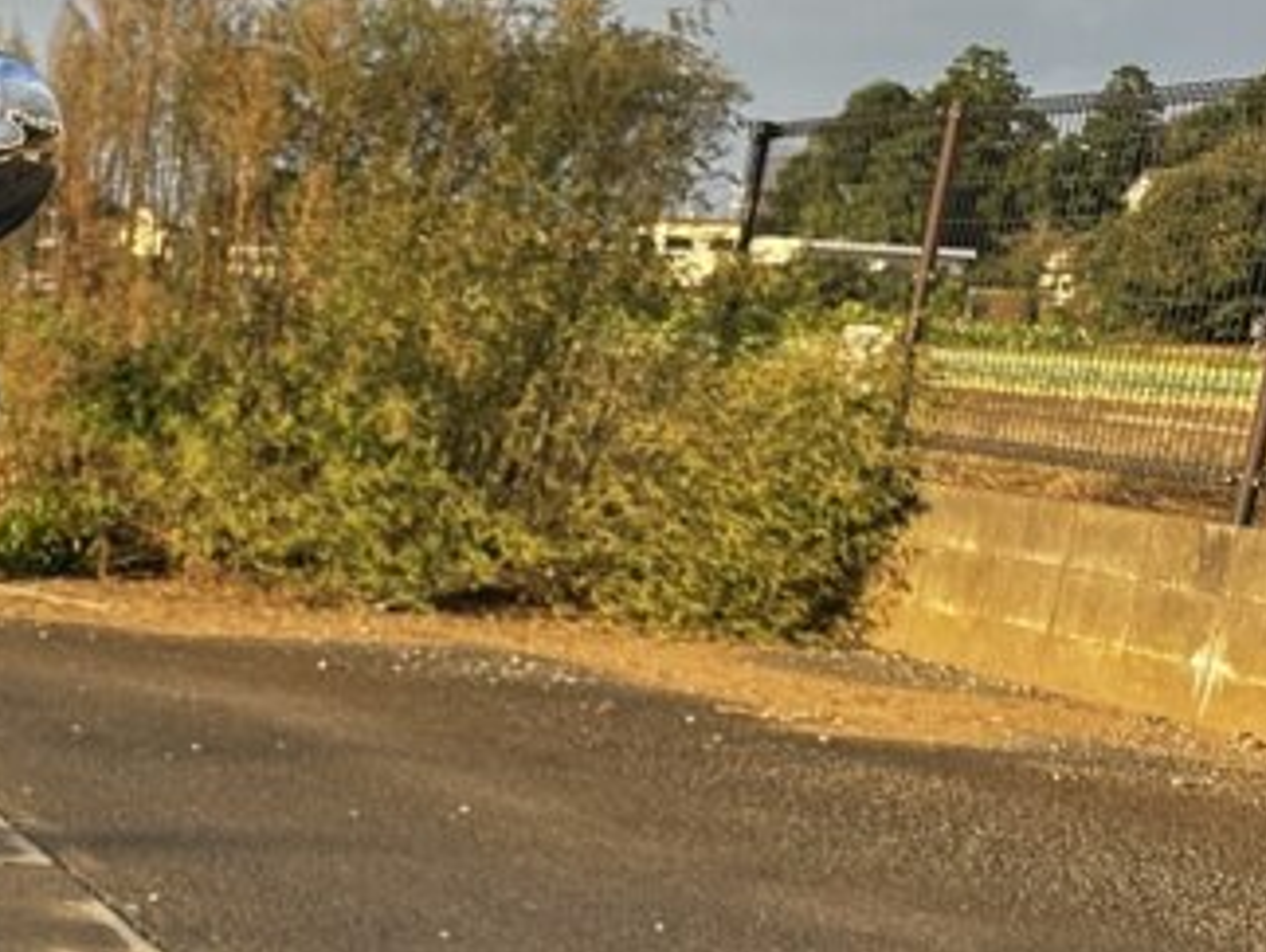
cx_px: -717
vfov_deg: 18.7
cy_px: 1030
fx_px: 2783
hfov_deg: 21.0
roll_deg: -0.5
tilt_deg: -15.4
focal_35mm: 76
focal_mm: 6.86
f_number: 1.78
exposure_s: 1/745
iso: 80
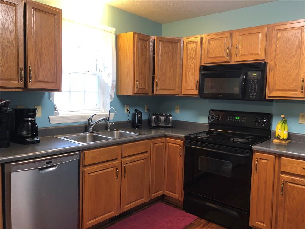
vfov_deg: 49.7
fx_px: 247
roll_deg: -1.7
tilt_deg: -3.9
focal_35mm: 28
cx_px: 152
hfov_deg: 63.4
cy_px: 114
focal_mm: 3.99
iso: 80
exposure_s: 1/15
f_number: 1.8
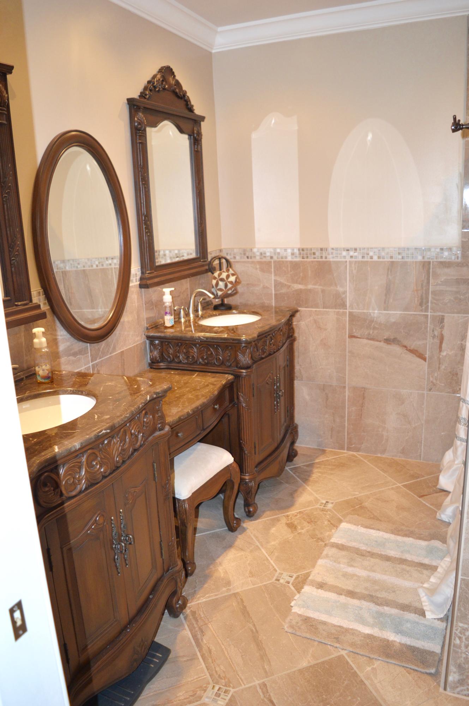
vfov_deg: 67.4
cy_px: 353
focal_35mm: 27
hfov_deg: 47.8
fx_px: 529
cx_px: 234
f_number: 3.5
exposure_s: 1/60
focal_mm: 18
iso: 640
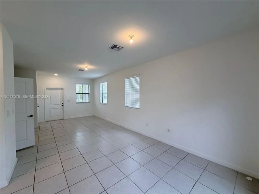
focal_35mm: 14
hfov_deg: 102.1
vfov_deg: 85.7
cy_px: 97
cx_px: 130
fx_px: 105
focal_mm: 2.22
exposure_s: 1/120
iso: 125
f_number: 2.2
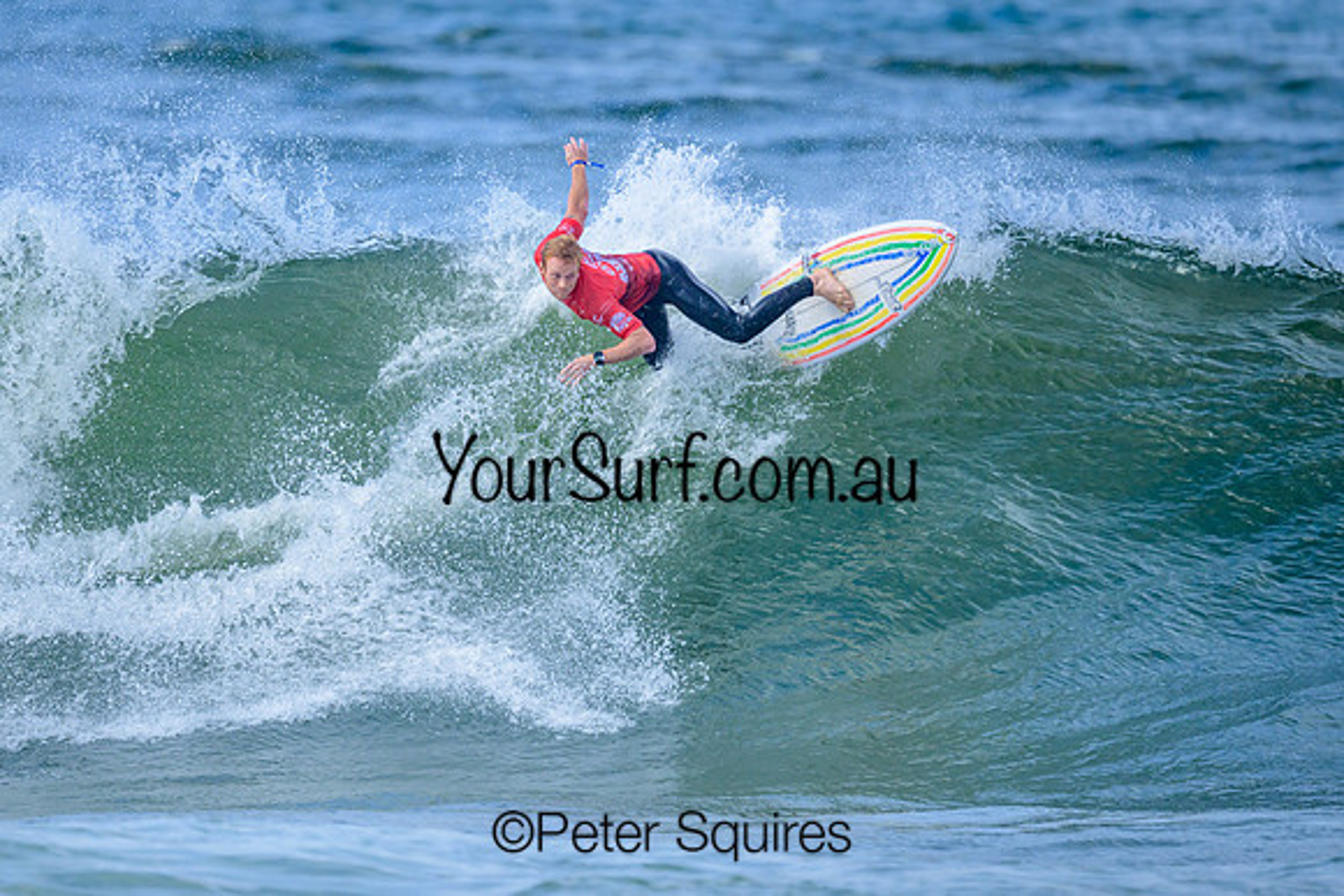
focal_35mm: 1099
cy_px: 494
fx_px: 41035
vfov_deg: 1.3
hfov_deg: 1.9
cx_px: 525
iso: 450
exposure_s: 1/2000
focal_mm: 800
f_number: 6.3
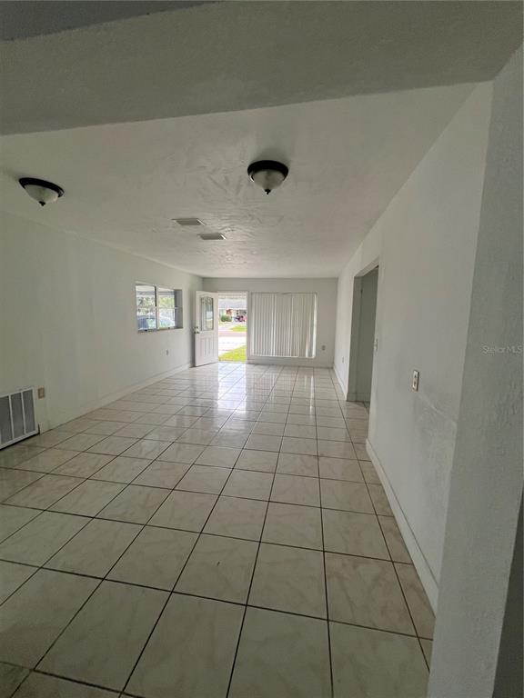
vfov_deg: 106.2
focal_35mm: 13
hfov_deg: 89.9
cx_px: 262
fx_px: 262
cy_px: 349
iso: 100
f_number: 1.8
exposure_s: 1/99
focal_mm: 1.57
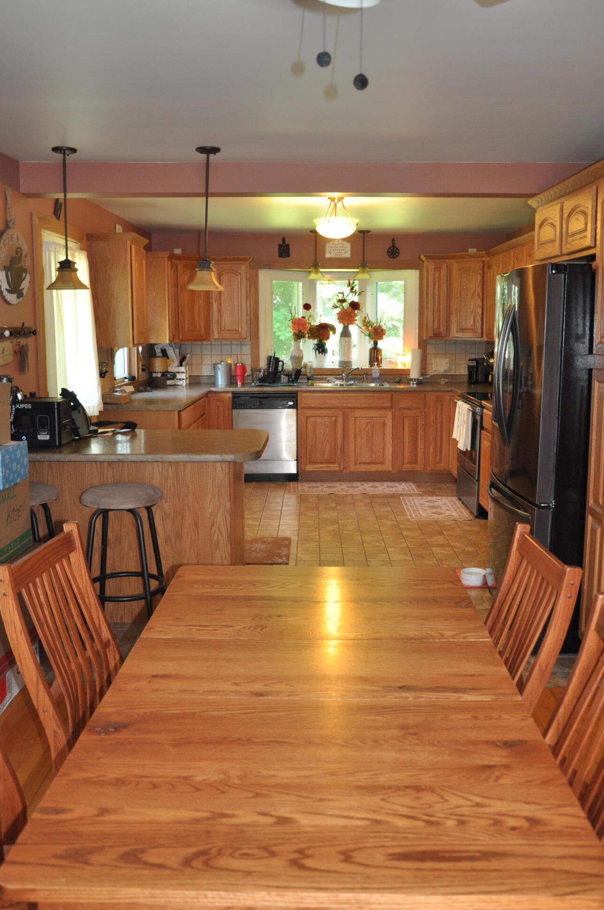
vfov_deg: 65.5
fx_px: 707
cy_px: 440
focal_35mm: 28
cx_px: 297
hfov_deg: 46.3
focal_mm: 18
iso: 500
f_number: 3.5
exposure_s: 1/30
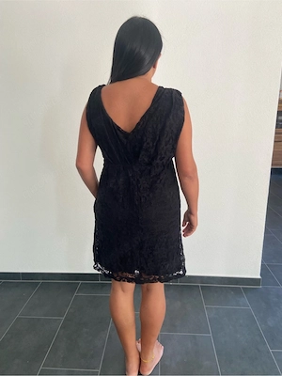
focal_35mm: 26
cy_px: 188
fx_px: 282
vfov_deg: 67.3
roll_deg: +0.4
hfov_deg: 53.1
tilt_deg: -13.5
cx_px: 141
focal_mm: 4.25
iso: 100
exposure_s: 1/121
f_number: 1.8
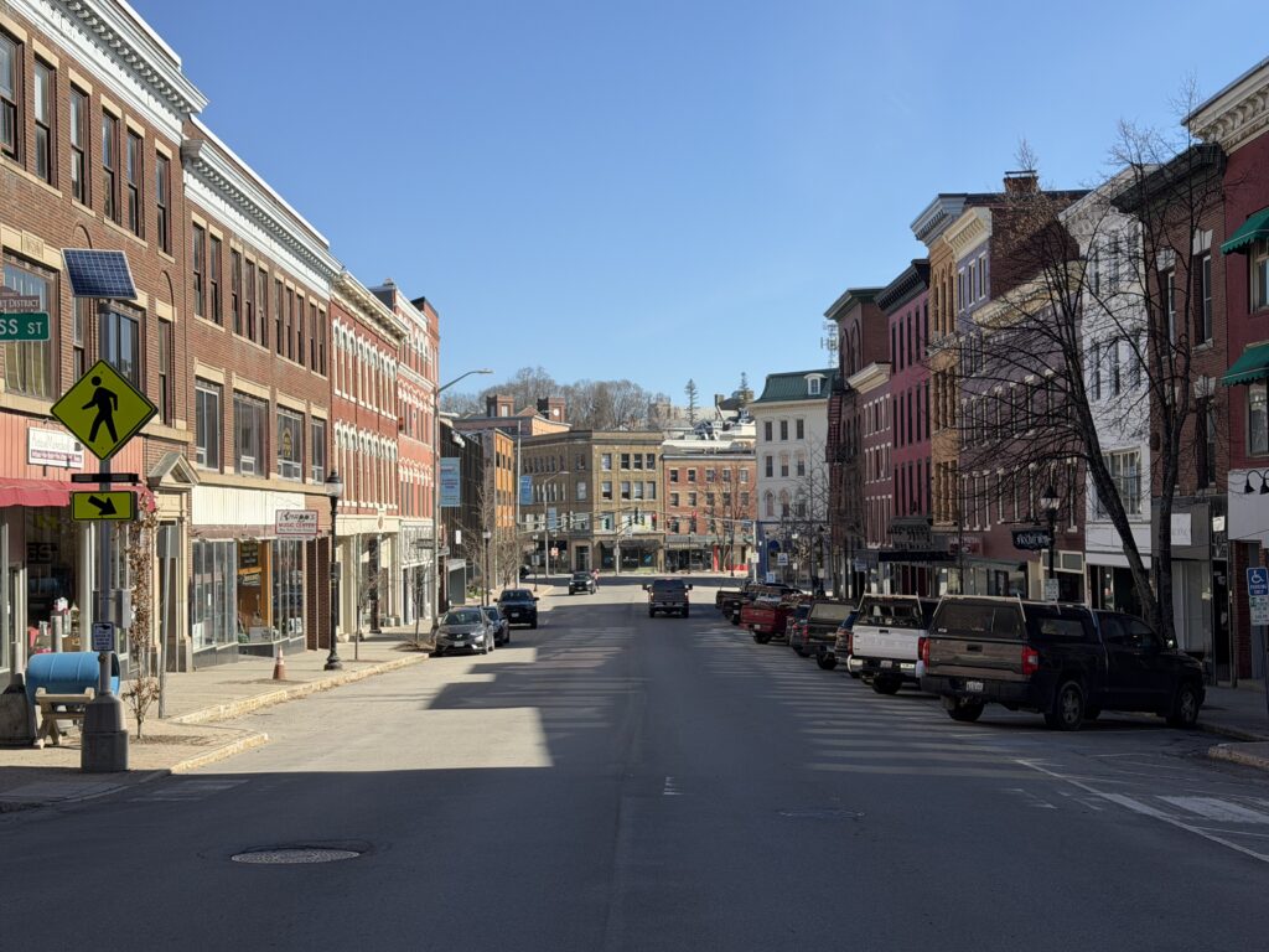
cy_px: 476
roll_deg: +1.1
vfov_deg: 30.3
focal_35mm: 48
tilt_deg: +3.1
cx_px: 634
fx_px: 1760
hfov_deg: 39.7
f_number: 1.78
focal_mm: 6.76
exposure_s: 1/3534
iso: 64
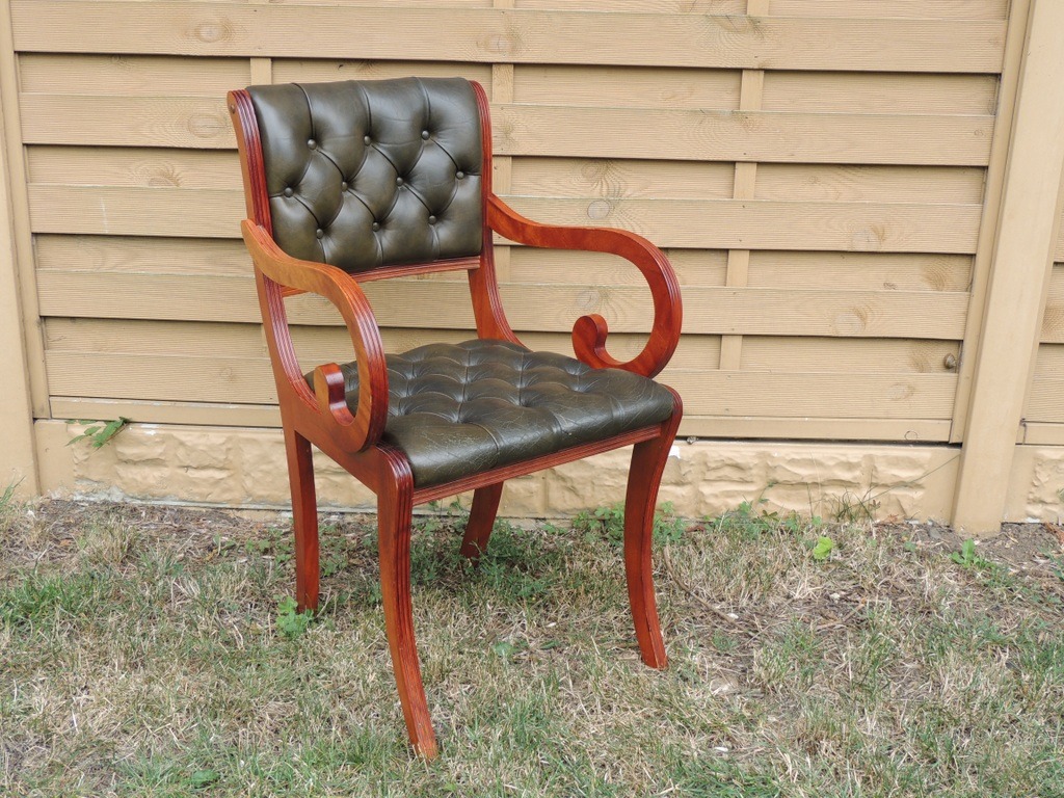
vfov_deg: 36.0
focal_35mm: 40
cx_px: 532
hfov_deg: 46.8
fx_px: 1229
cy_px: 399
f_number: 3.3
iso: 100
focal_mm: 7.1
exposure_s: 1/125
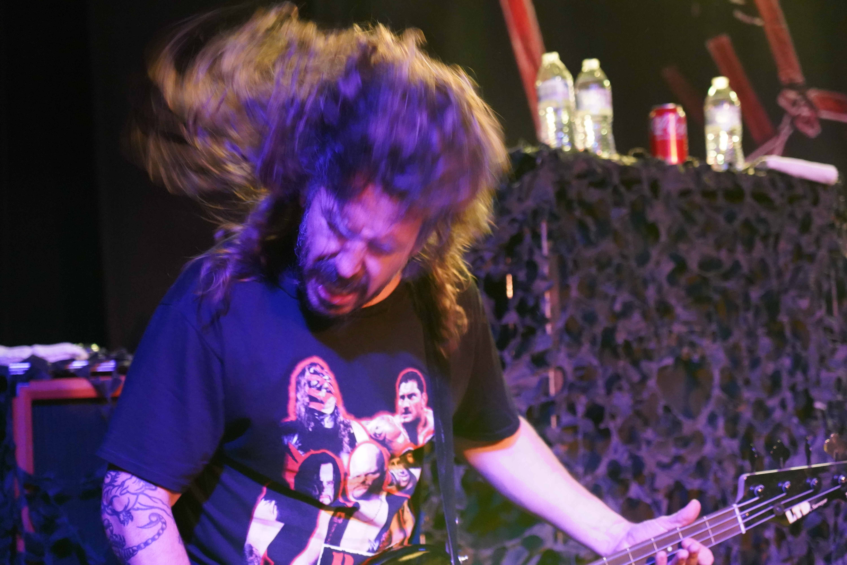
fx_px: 2470
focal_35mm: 105
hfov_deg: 19.5
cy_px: 282
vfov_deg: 13.0
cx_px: 424
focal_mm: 105
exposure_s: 1/60
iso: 12800
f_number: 4
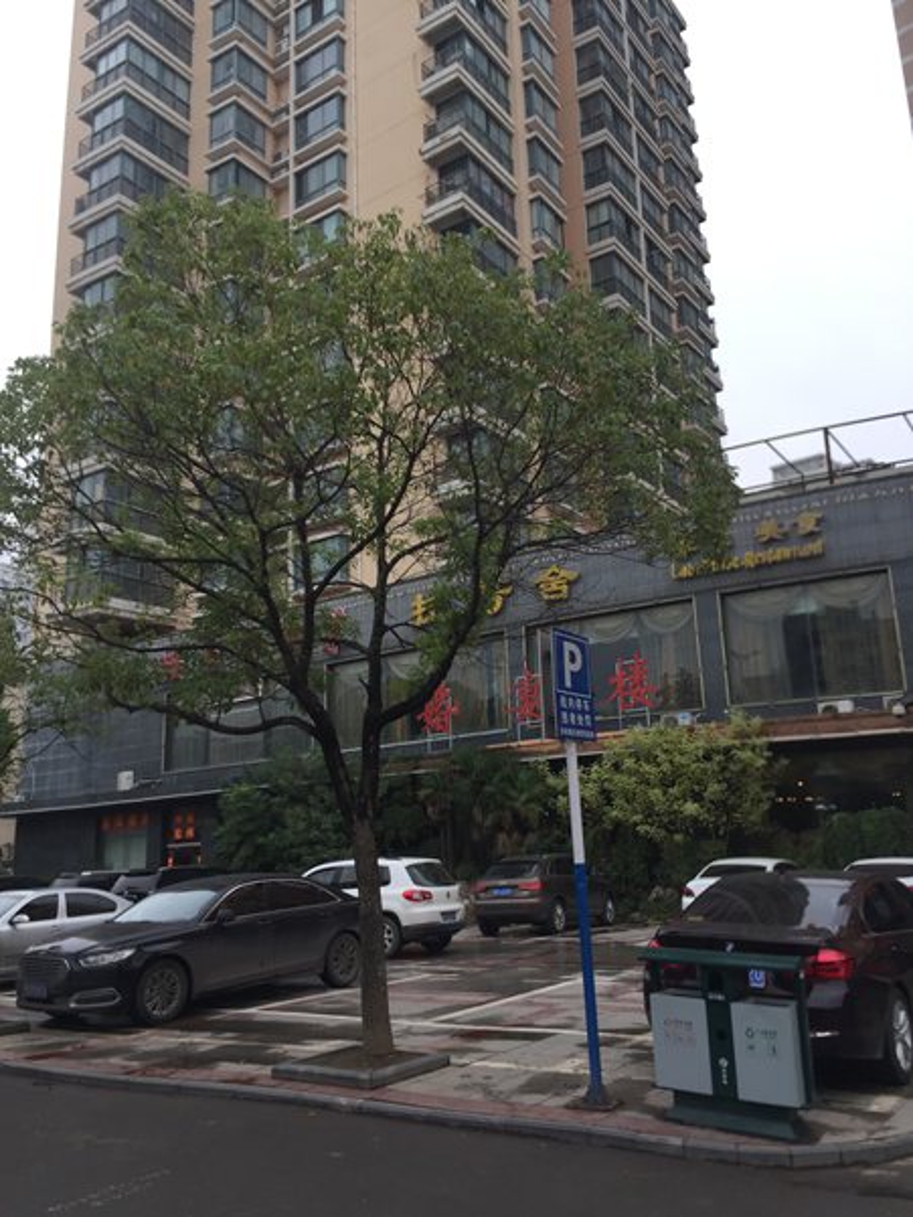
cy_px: 608
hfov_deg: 48.2
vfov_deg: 61.6
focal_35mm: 29
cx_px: 456
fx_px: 1019
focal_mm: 4.15
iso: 32
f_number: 2.2
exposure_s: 1/706
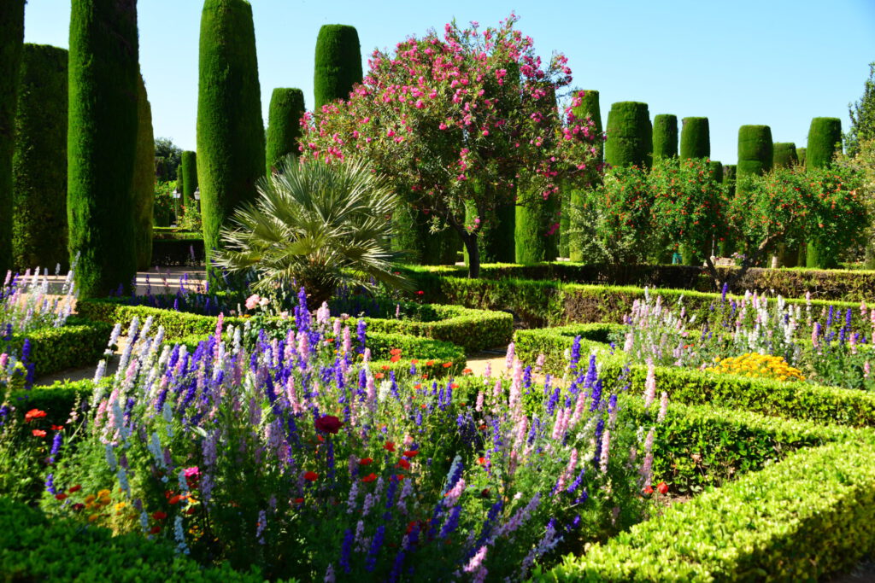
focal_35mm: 40
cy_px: 292
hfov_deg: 48.5
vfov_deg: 33.4
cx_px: 438
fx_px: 972
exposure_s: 1/400
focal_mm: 40
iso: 250
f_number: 7.1
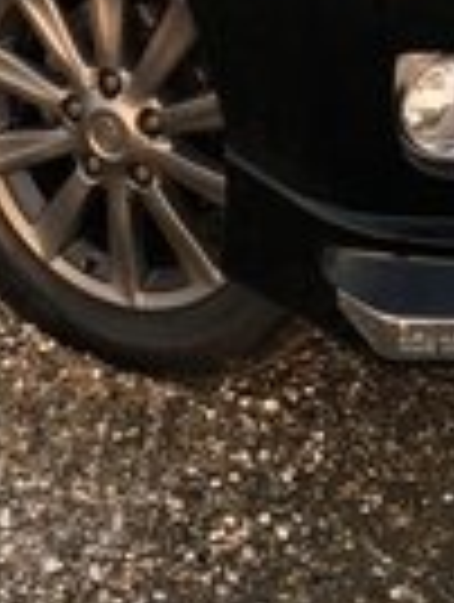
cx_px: 94
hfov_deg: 13.8
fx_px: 1865
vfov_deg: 16.5
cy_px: -328
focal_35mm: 107
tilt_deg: -10.4
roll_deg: +0.2
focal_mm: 4.15
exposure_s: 1/100
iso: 40
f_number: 2.2
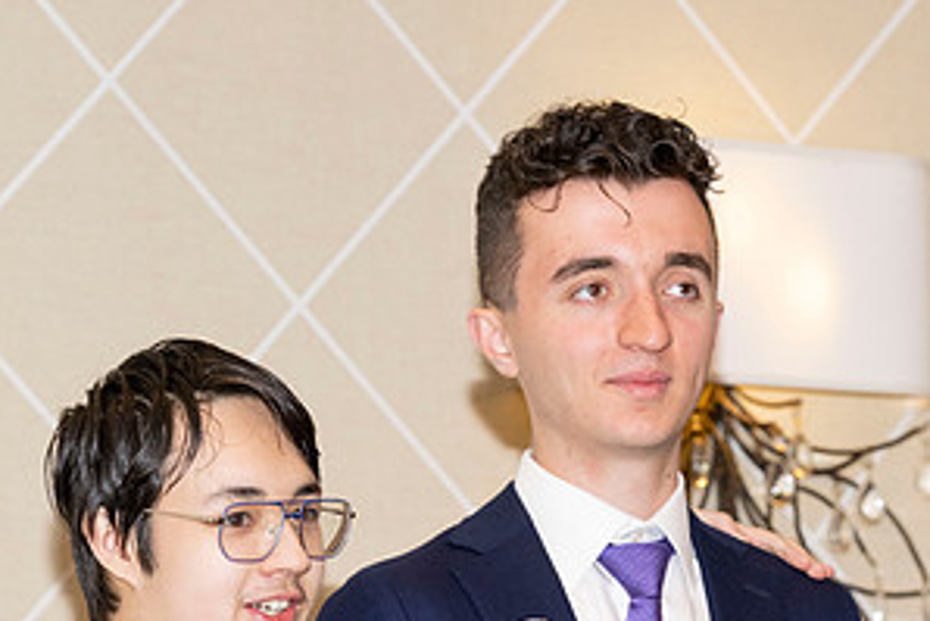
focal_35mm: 238
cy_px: 671
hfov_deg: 8.6
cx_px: 695
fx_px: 6151
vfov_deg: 5.8
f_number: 5.6
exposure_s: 1/100
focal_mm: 105
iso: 1000
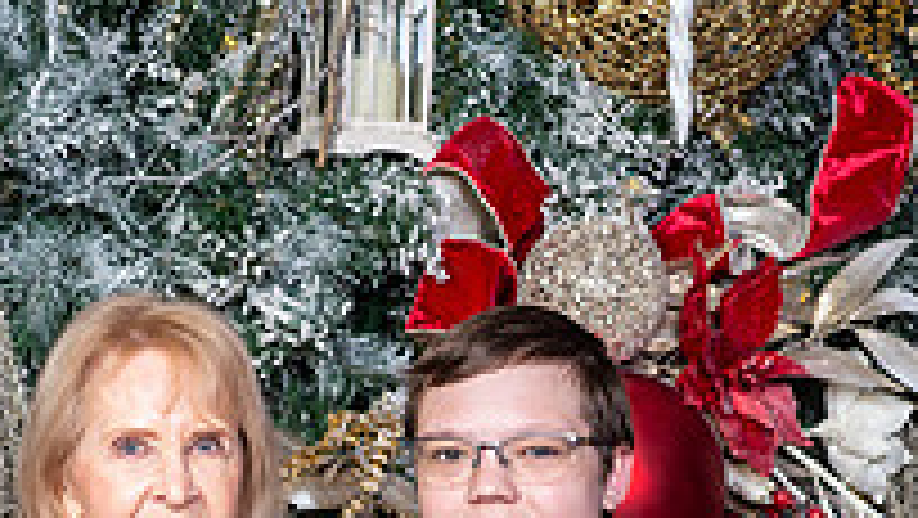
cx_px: 335
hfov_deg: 11.0
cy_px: 991
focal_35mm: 196
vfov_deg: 6.1
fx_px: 4773
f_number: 8
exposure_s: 1/125
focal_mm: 85
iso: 400
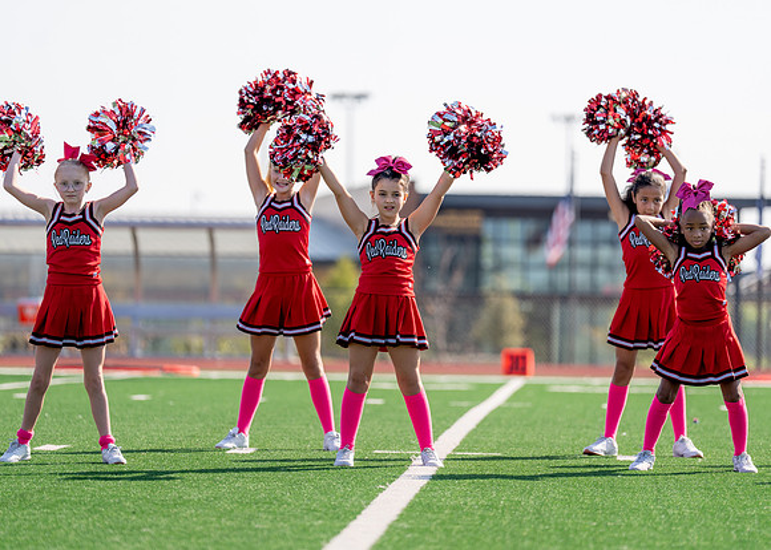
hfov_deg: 10.8
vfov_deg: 7.7
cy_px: 278
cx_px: 380
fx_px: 4095
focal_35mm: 187
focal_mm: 175
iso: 100
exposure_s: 1/1250
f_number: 2.8
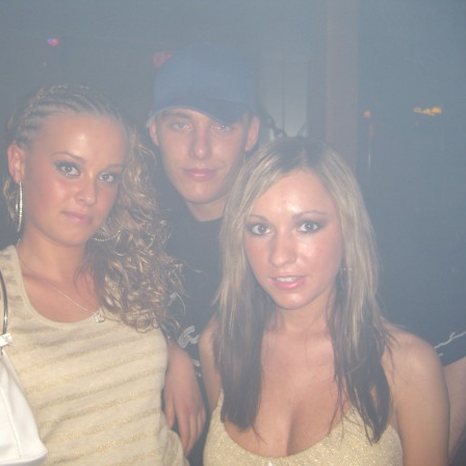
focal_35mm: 45
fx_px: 685
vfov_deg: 37.6
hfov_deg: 37.2
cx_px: 158
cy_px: 233
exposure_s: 1/60
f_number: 2.8
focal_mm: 7.9
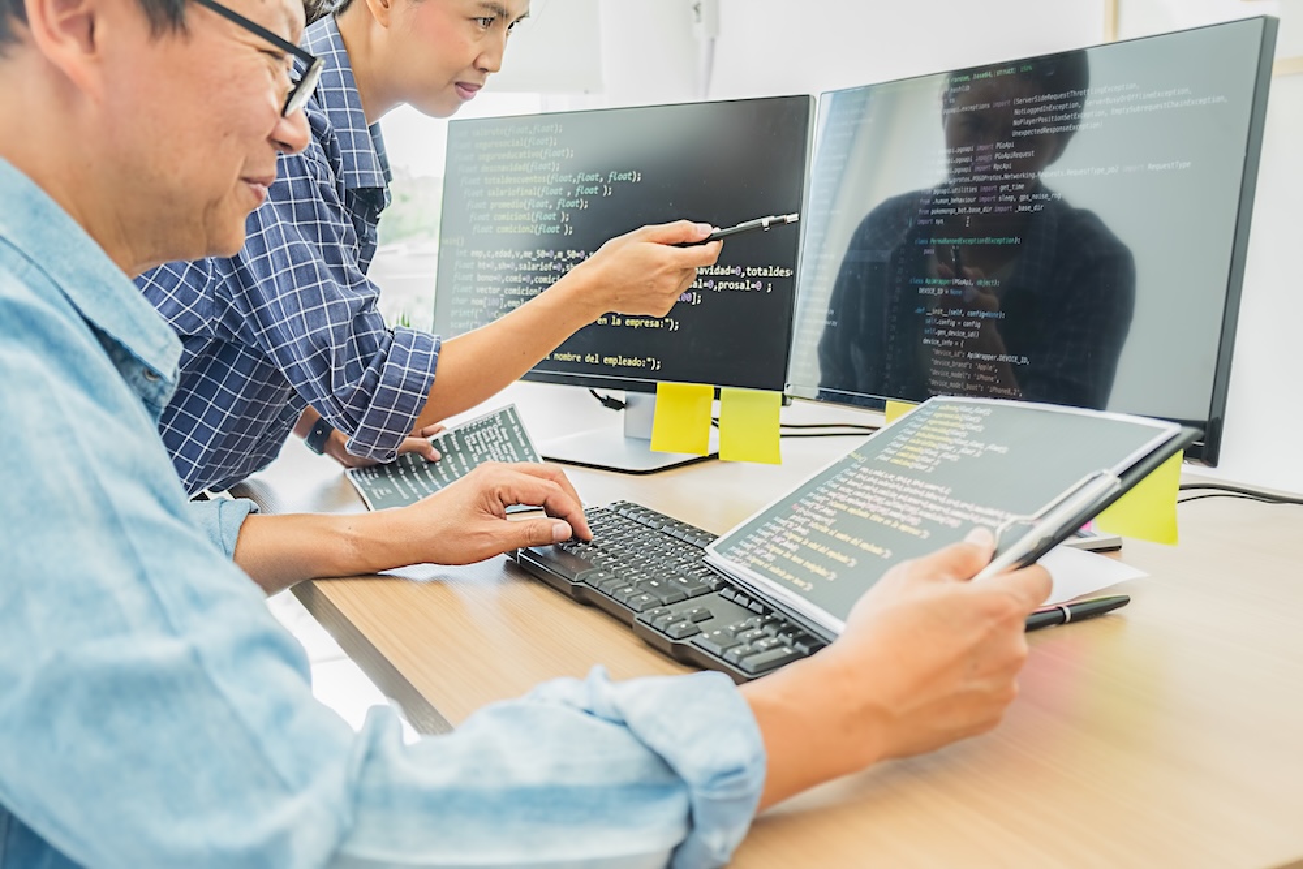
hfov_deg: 53.1
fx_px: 1303
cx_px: 652
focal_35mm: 36
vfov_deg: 36.9
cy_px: 434
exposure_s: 1/125
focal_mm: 24.3
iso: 320
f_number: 3.2
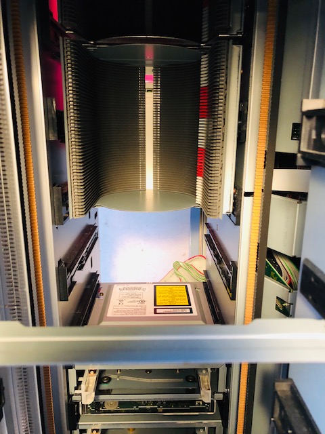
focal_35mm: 28
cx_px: 162
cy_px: 217
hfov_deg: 49.7
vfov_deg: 63.4
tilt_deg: -15.6
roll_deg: -0.8
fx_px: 351
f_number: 1.8
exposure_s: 1/15
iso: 80
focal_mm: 3.99
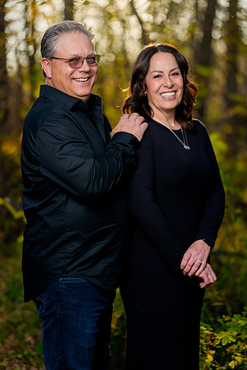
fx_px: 864
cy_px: 185
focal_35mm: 84
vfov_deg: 24.2
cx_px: 124
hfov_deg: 16.3
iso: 200
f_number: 2
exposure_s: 1/200
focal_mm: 84
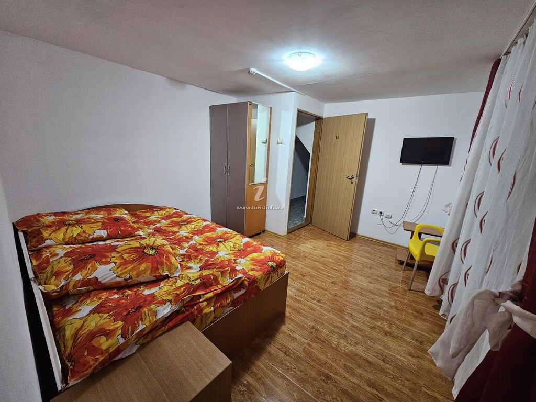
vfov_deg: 89.9
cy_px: 201
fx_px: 201
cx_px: 268
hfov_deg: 106.2
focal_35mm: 13
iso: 500
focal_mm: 2.2
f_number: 2.2
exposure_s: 1/33
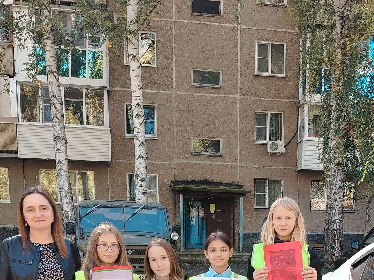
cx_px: 264
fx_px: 648
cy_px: 332
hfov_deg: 31.8
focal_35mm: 60
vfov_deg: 22.6
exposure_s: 1/100
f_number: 1.75
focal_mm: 5.25
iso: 140
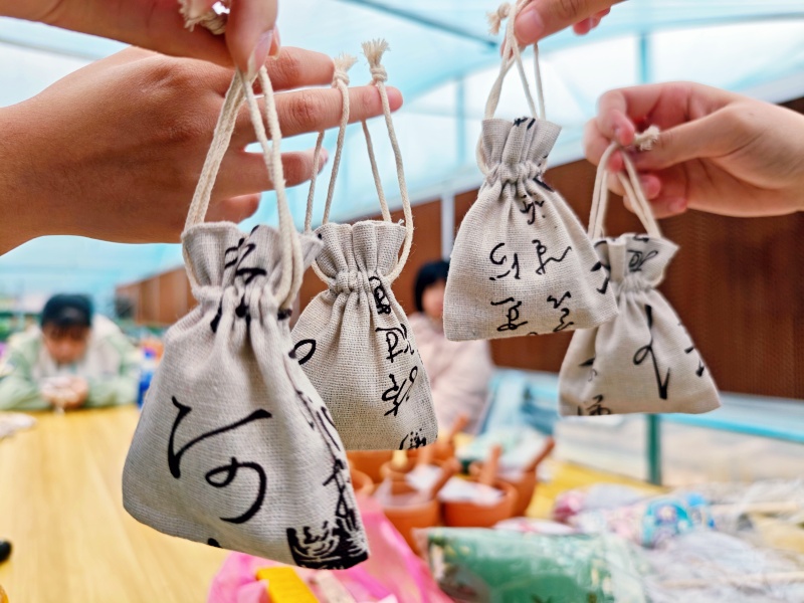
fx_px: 534
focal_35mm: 23
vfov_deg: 58.9
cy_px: 302
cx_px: 402
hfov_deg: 73.9
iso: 50
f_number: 1.63
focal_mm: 8.72
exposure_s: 1/183
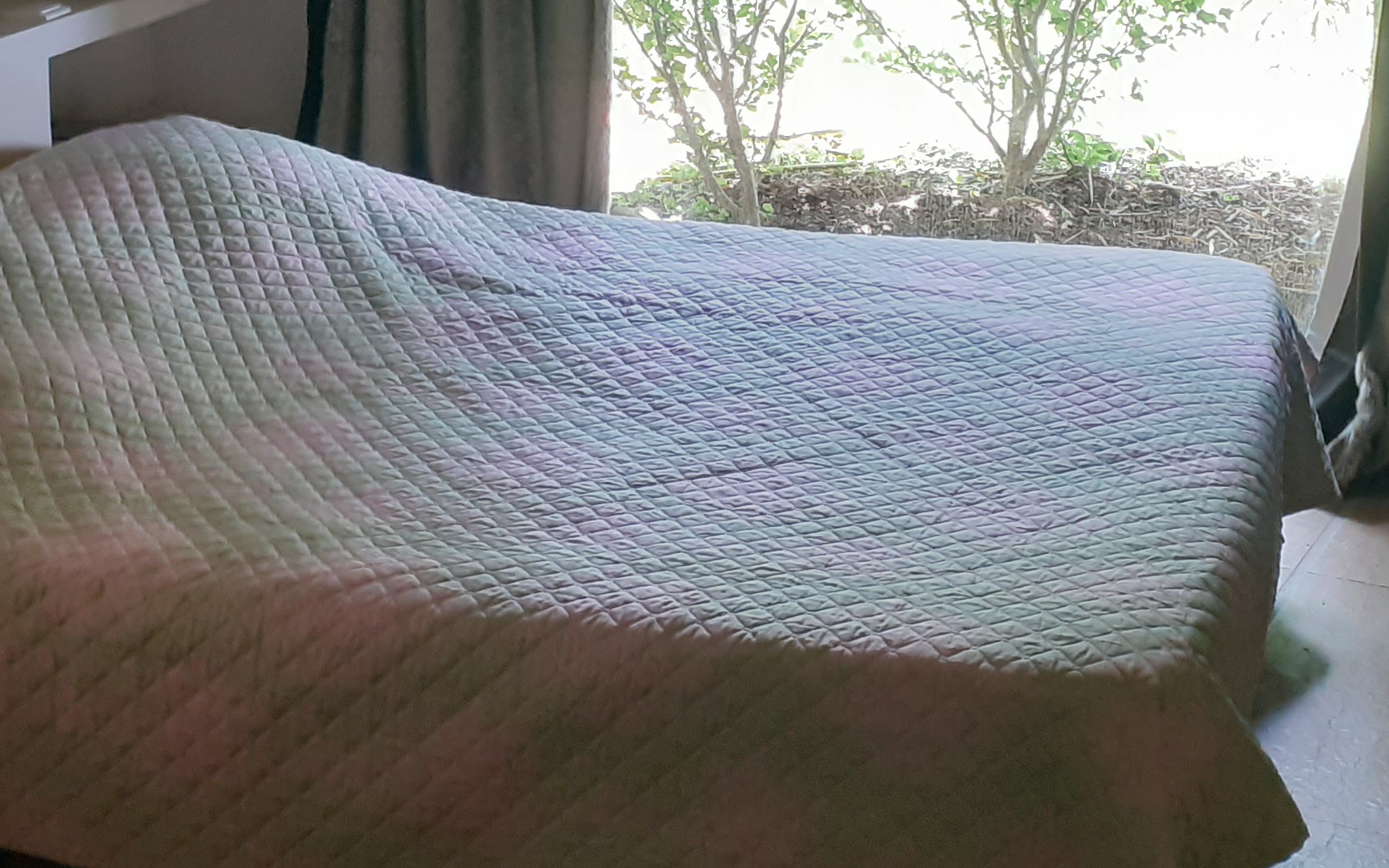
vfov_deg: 18.8
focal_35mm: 68
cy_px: 98
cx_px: 720
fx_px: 2574
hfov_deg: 30.2
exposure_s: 1/50
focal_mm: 3.6
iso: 200
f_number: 1.9
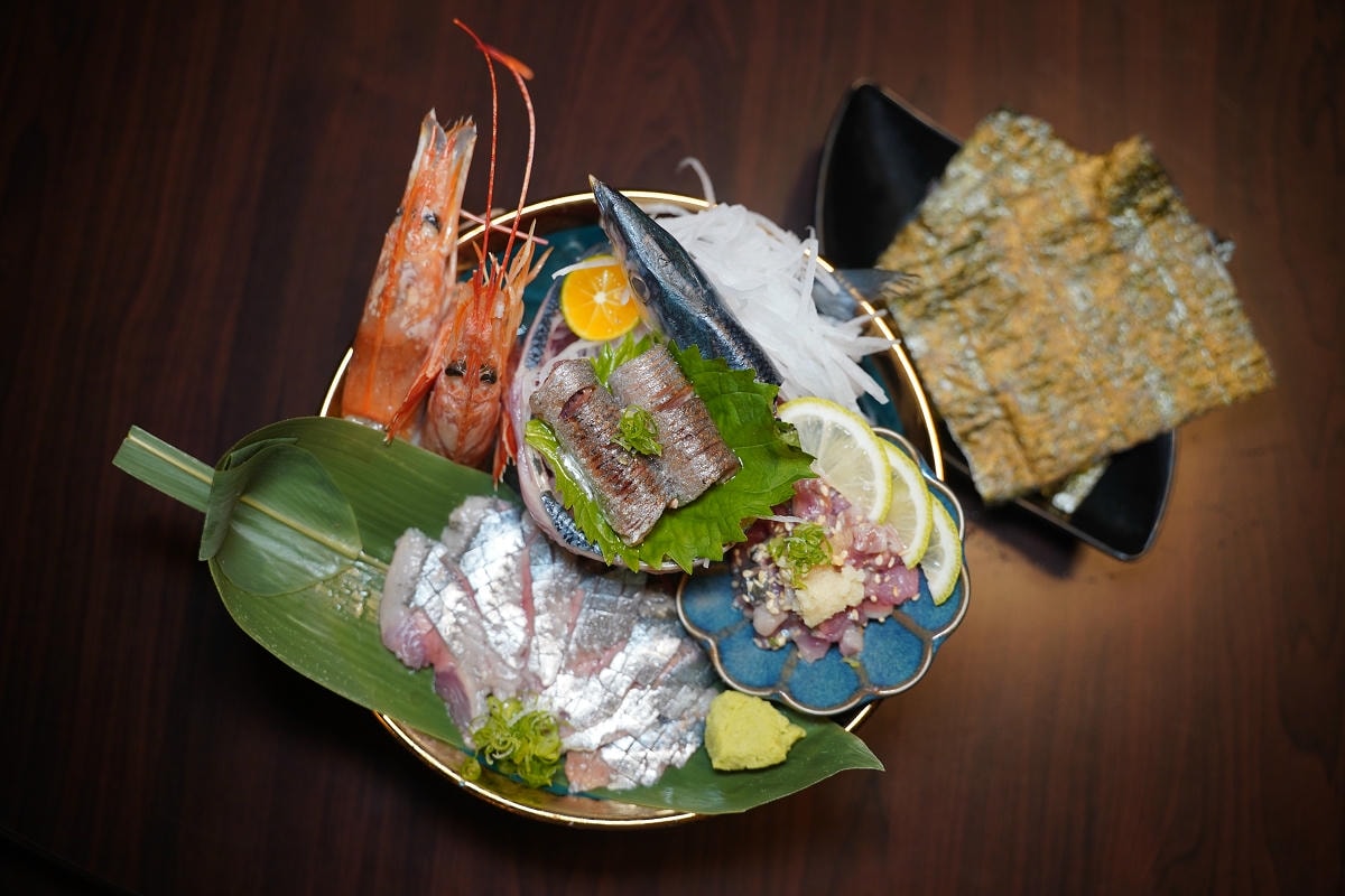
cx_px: 672
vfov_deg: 46.4
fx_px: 1046
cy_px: 448
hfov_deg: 65.5
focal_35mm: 28
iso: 250
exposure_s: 1/60
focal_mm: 28
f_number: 4
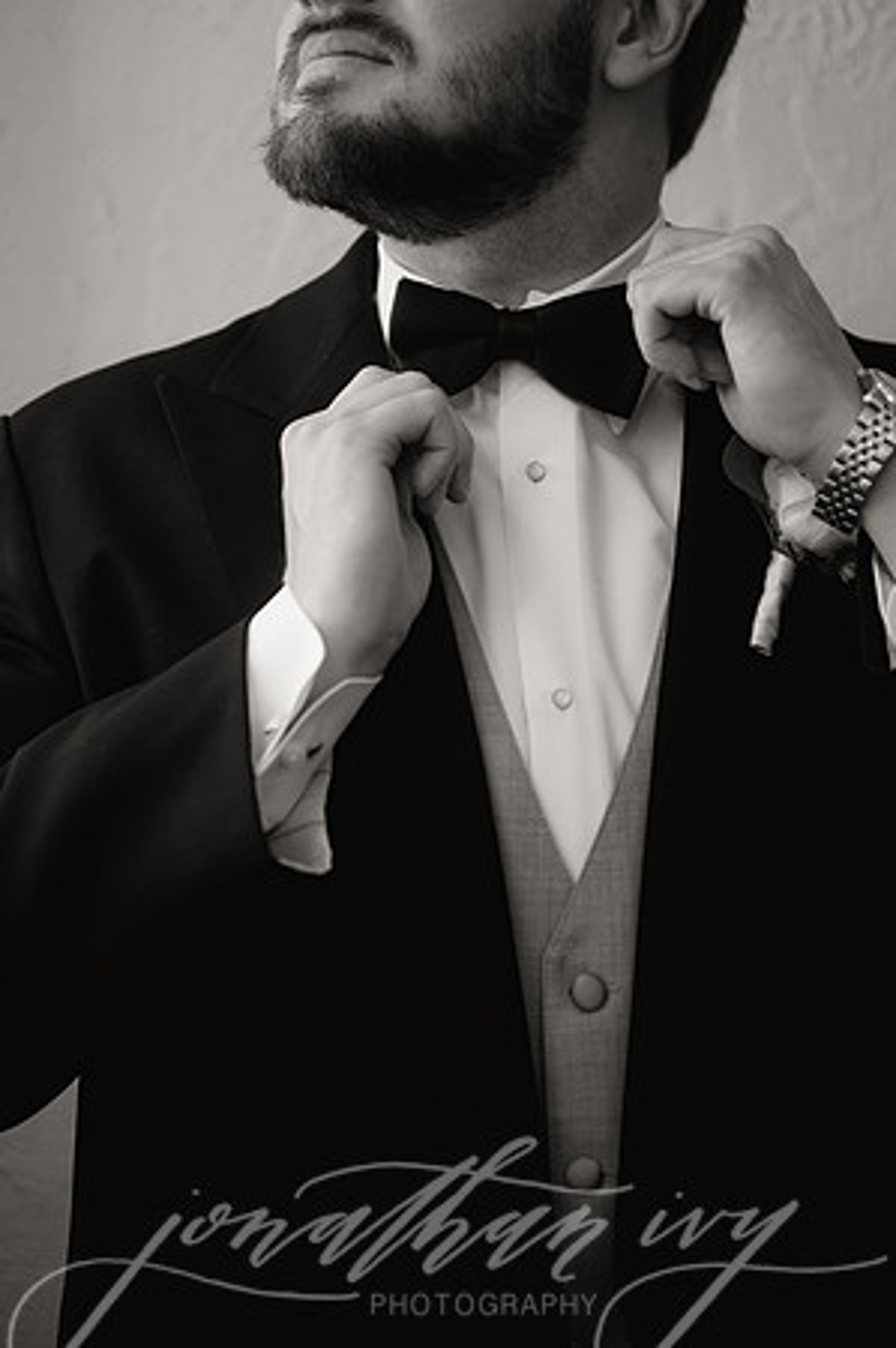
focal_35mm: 70
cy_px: 674
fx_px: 2619
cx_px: 448
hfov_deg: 19.4
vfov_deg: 28.9
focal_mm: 70
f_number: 2.8
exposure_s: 1/160
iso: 2500
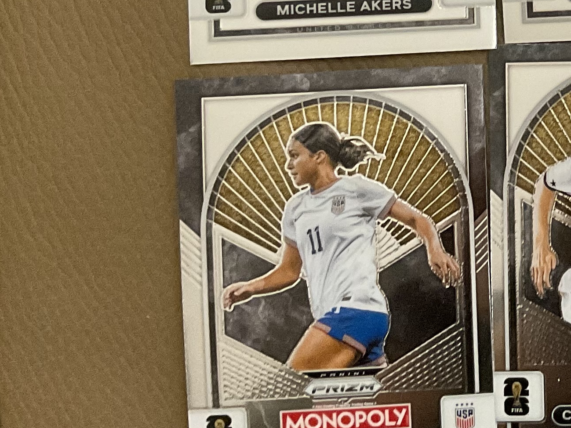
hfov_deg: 20.3
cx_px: 698
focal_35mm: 90
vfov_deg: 15.5
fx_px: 1484
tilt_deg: -86.7
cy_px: -149
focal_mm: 3
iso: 200
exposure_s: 1/59
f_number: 1.8
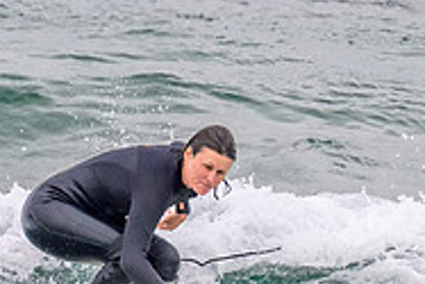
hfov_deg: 0.7
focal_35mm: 3092
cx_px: 44
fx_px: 36530
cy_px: 313
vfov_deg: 0.4
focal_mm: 800
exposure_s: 1/2000
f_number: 11
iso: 1100
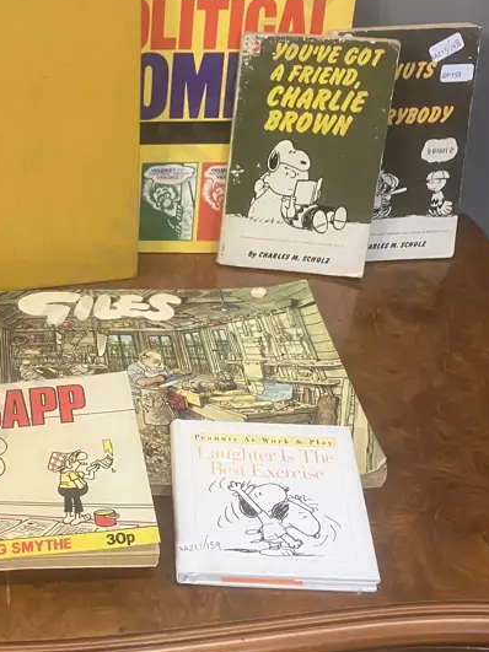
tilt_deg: -37.6
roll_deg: +0.1
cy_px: 335
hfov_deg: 26.2
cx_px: 53
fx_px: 1018
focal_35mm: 54
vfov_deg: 35.5
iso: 125
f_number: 1.8
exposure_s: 1/50
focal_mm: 3.99
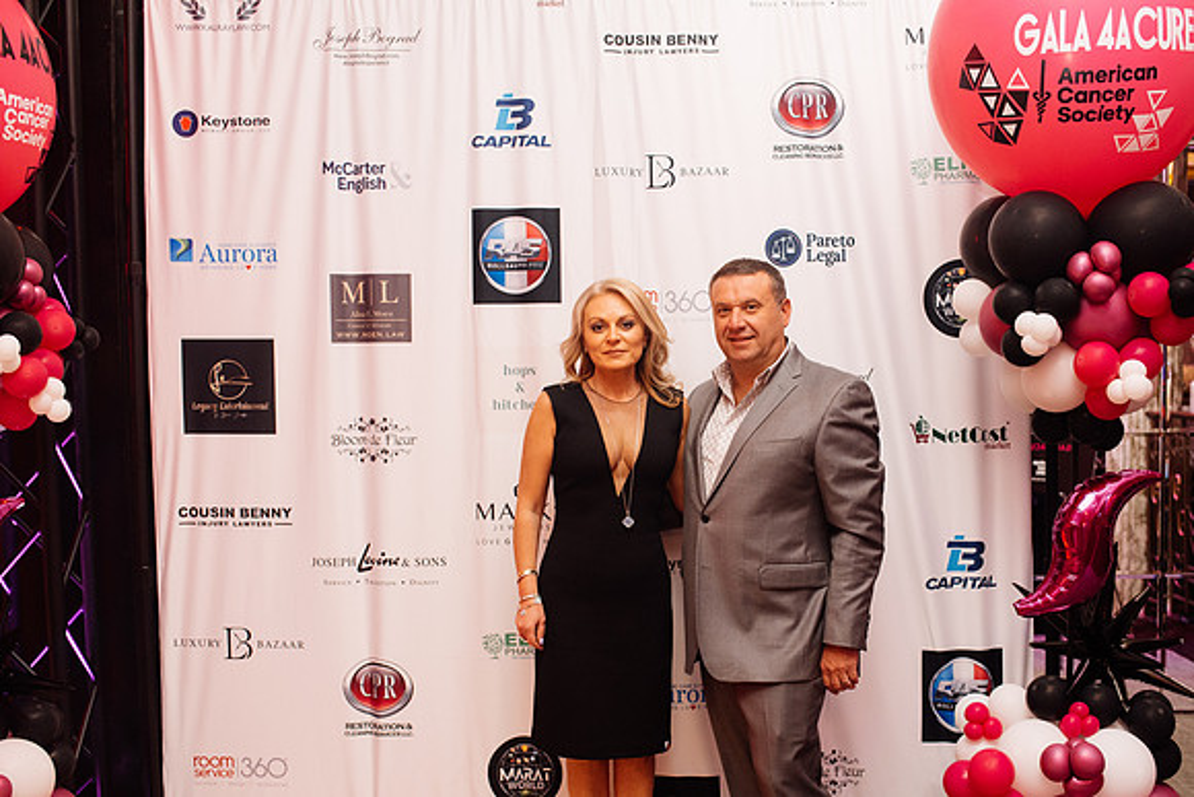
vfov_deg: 33.1
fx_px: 1336
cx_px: 639
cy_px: 459
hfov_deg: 48.1
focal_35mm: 40
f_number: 3.2
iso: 2500
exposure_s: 1/200
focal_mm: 35
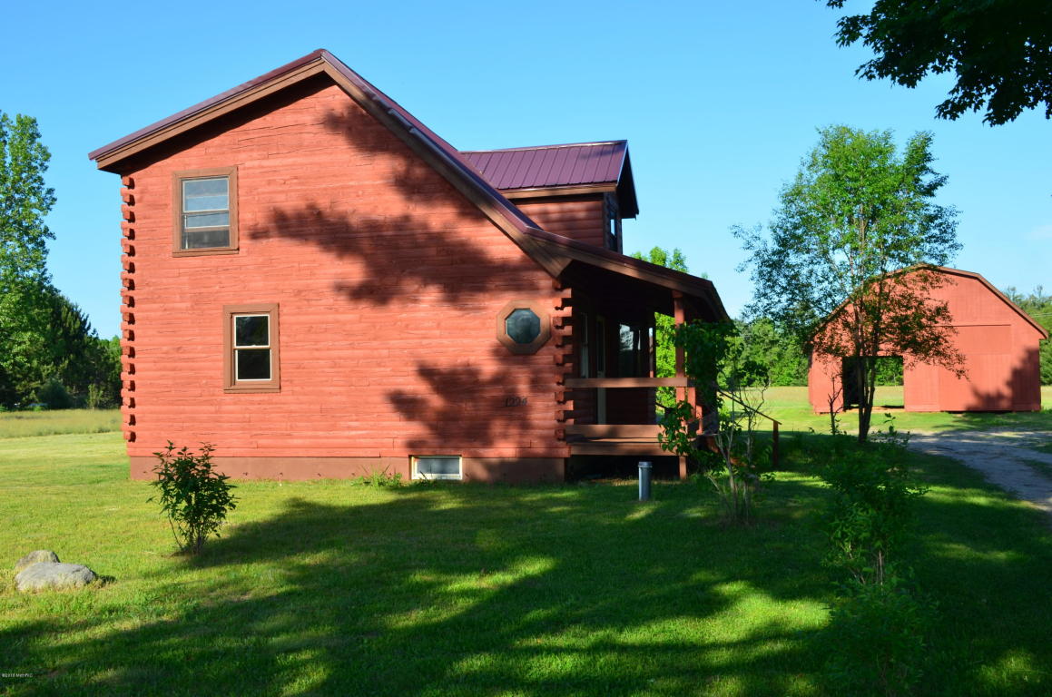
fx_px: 1050
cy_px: 348
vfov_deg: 36.7
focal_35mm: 36
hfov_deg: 53.2
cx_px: 526
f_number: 11
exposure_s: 1/125
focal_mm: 24
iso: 200
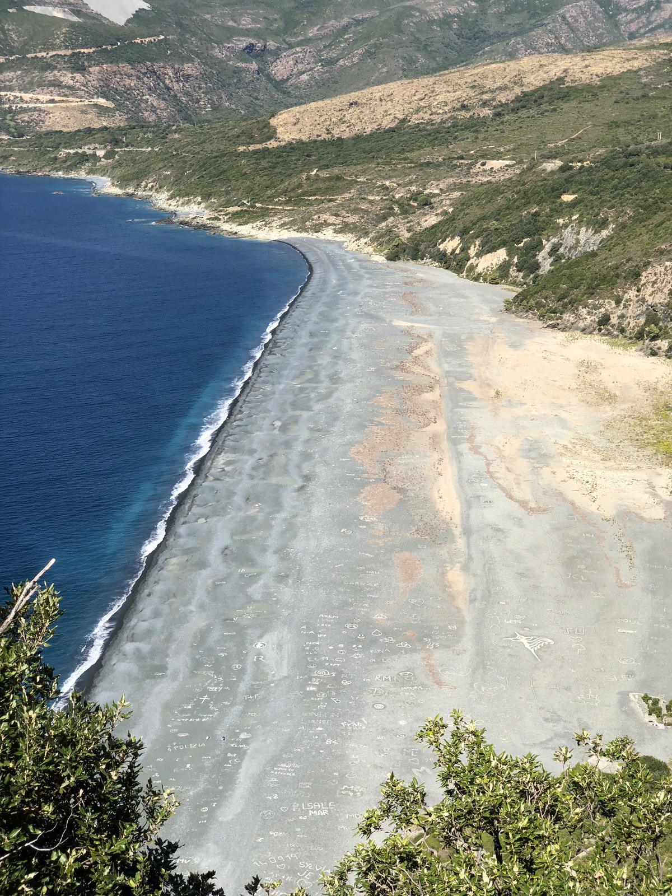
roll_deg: -0.7
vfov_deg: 36.8
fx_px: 1346
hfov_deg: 28.0
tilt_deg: -14.4
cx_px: 336
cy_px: 448
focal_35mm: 52
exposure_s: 1/1066
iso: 16
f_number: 2.4
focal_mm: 6
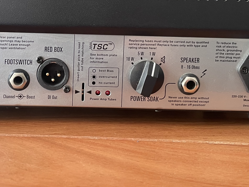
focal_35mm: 55
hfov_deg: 34.1
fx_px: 396
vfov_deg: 26.0
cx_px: 59
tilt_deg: -6.5
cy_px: 33
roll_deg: -0.2
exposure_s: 1/77
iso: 125
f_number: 1.6
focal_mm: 4.2
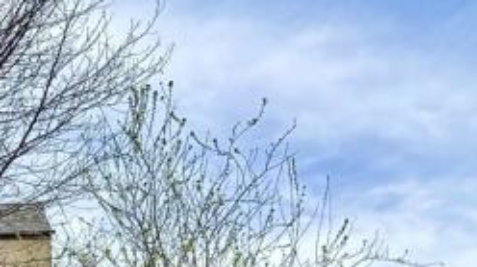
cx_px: -196
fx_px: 1479
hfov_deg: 16.9
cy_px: 569
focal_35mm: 117
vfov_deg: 9.5
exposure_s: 1/2105
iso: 50
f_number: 1.6
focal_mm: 5.96
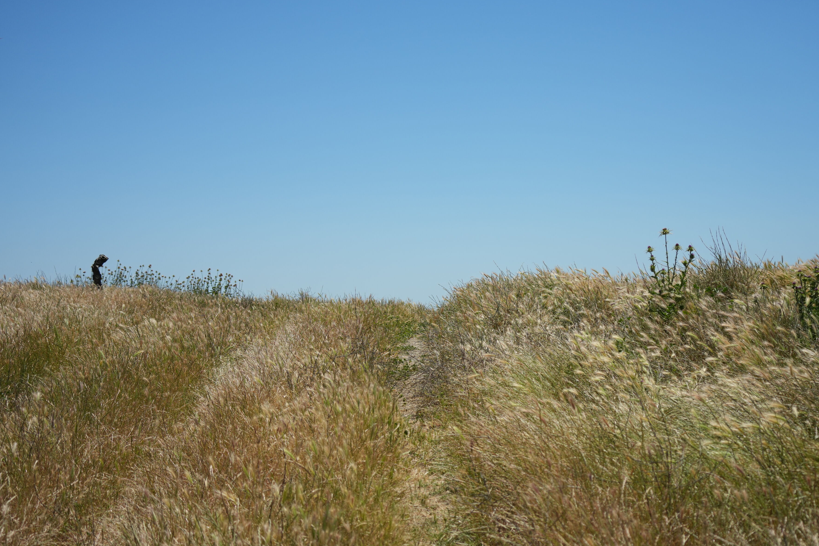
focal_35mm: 61
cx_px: 442
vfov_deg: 22.2
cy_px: 310
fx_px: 1388
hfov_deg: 32.9
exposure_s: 1/3200
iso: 320
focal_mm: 50
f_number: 4.5
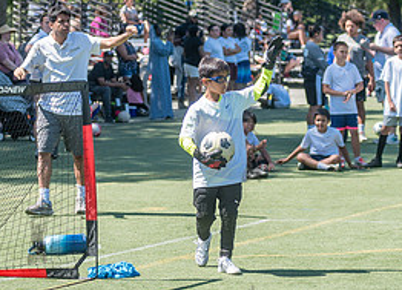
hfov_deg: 10.7
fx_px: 2142
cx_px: 213
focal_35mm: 187
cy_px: 153
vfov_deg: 7.7
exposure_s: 1/1250
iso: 200
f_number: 4
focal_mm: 80
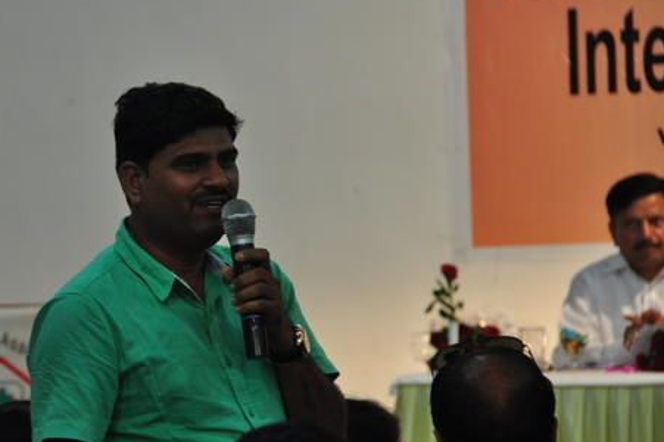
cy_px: 236
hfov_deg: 7.6
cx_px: 225
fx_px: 4970
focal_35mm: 270
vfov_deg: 5.1
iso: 800
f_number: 5.6
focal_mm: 135
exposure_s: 1/40
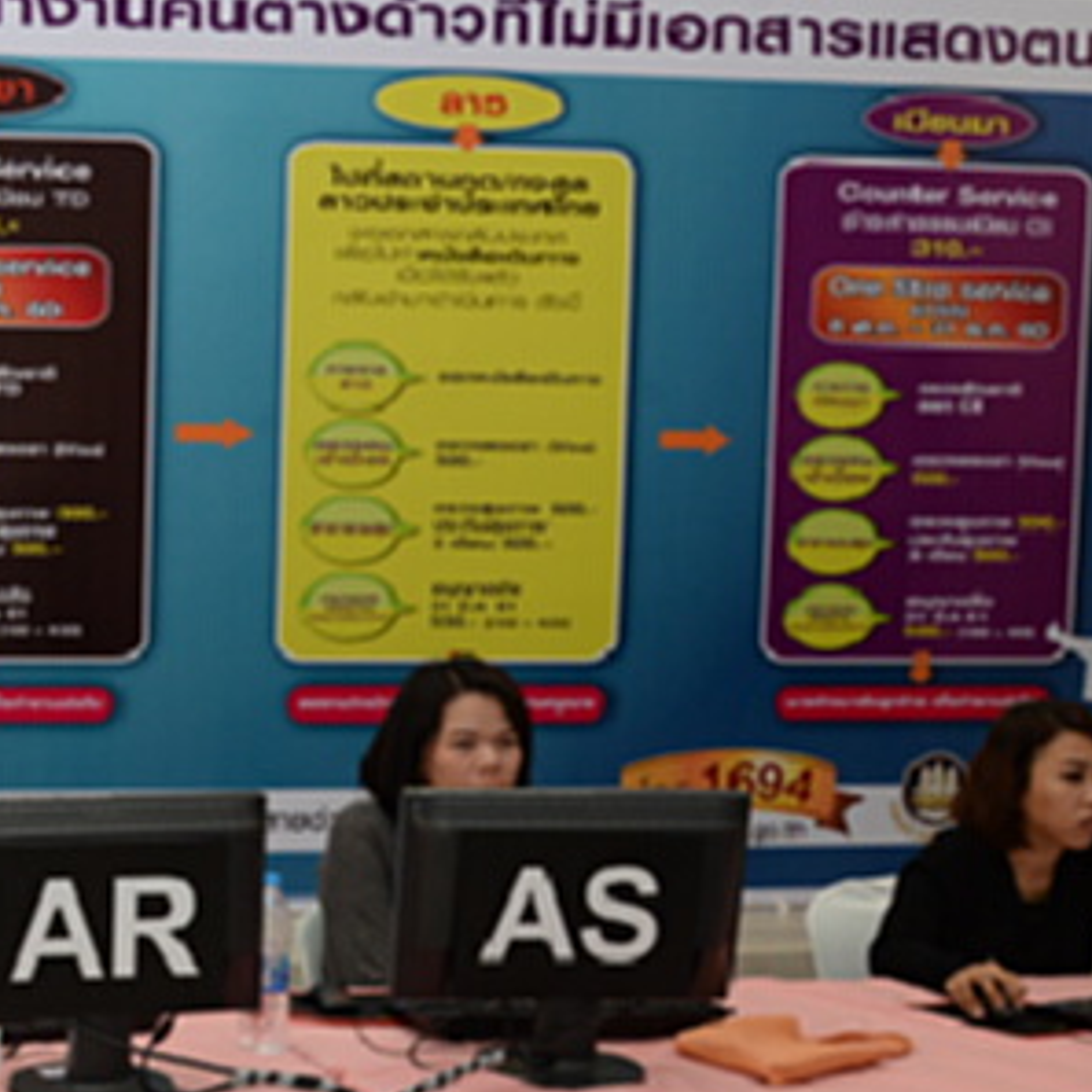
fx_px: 1963
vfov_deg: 31.0
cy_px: 684
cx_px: -217
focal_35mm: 55
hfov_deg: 27.4
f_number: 7.1
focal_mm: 24
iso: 1600
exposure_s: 1/200
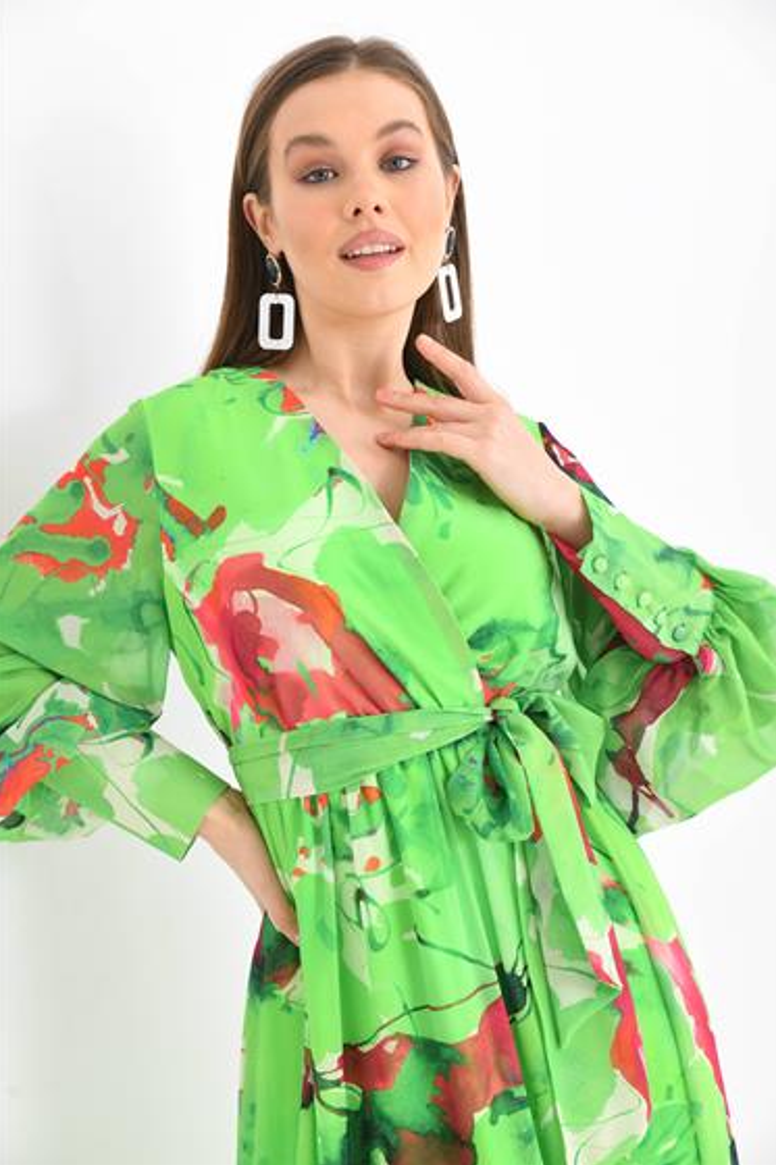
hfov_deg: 23.8
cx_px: 389
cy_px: 576
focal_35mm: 57
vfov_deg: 35.1
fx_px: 1844
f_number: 6.3
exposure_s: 1/125
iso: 200
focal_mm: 56
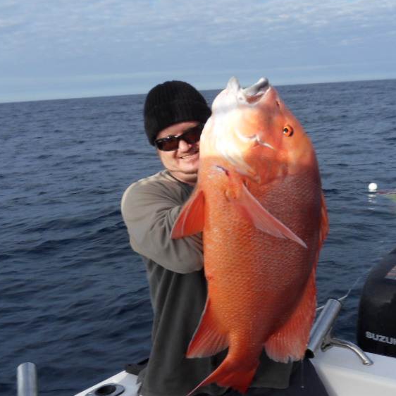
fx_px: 375
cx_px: 251
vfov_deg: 55.6
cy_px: 194
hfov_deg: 54.9
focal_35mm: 29
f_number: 7.5
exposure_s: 1/180
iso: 80
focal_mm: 4.2
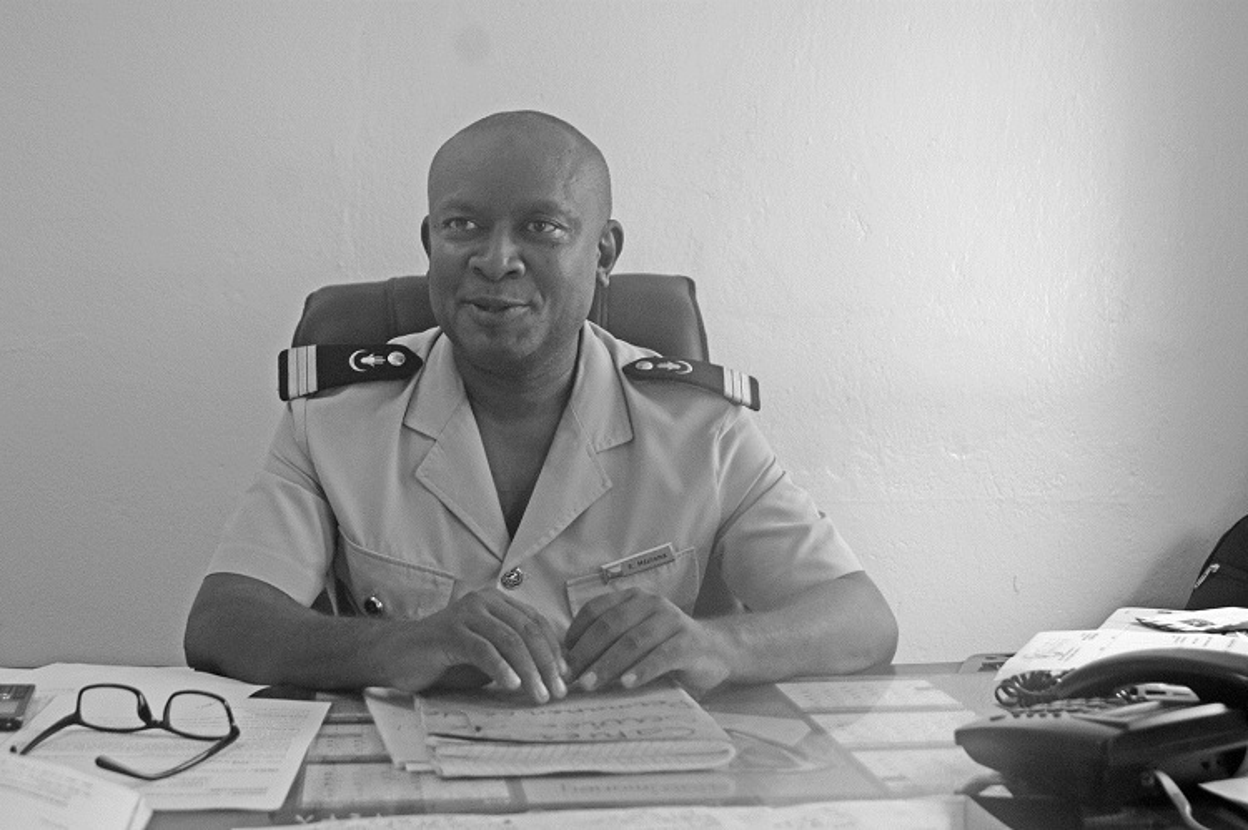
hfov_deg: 43.6
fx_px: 1559
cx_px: 624
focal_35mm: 45
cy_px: 415
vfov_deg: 29.8
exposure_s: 1/60
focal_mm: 30
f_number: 4.5
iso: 800
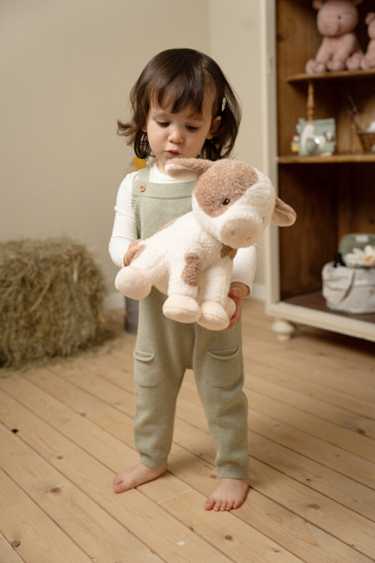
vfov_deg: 46.6
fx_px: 653
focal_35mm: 42
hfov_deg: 32.0
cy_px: 282
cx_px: 188
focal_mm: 41.8
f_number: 2.8
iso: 1600
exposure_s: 1/400
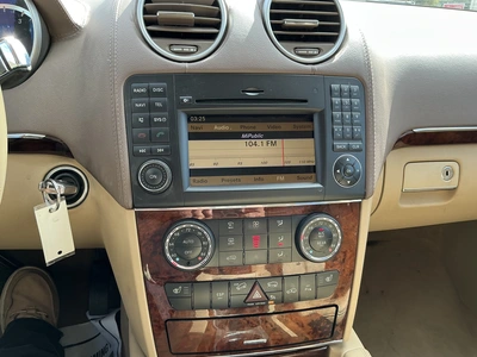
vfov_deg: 49.7
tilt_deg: -24.5
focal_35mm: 28
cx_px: 238
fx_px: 386
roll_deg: -1.1
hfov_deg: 63.4
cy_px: 178
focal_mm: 3
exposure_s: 1/122
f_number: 1.8
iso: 32
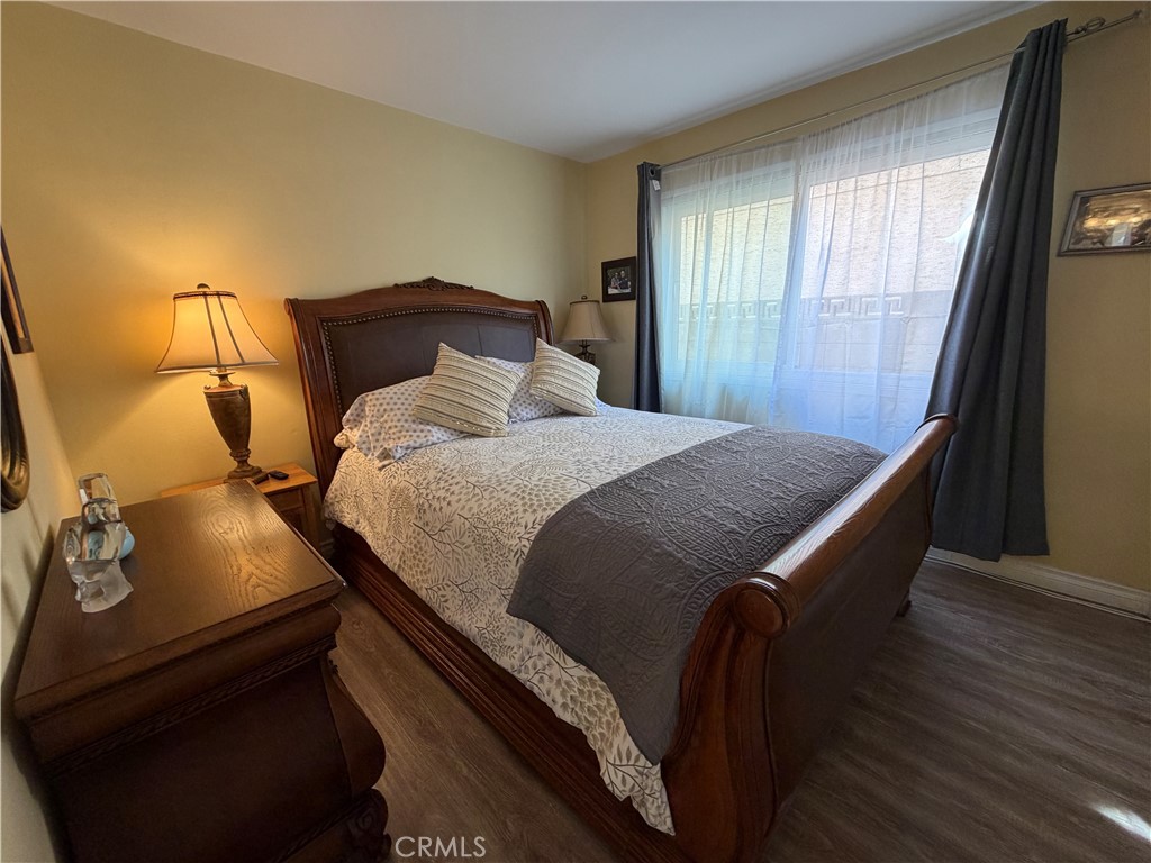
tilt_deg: -14.0
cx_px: 576
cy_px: 432
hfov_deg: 102.1
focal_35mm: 14
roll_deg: +2.1
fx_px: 466
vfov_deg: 85.7
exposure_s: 1/60
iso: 200
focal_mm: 2.22
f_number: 2.2
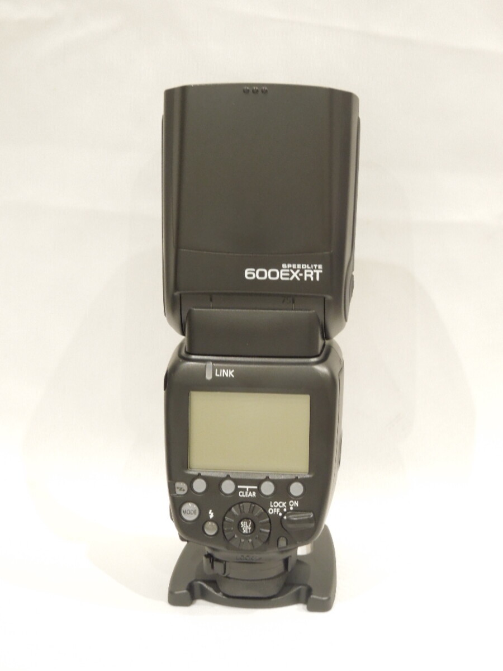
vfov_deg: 25.0
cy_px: 336
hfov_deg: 18.9
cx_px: 252
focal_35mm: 78
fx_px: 1511
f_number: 4.5
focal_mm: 14.1
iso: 400
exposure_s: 1/25
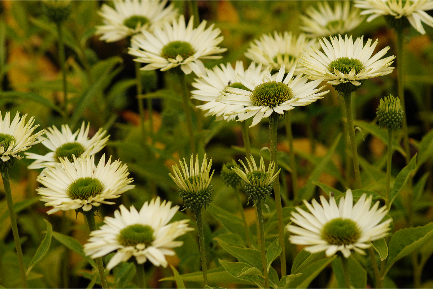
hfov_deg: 13.7
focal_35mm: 150
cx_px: 216
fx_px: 1804
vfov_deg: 9.1
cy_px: 144
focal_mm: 100
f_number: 4
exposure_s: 1/160
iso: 400
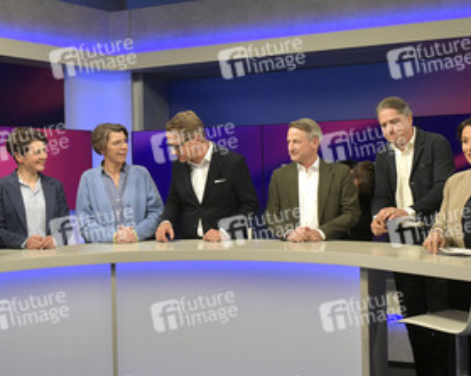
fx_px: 655
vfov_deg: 32.1
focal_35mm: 47
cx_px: 217
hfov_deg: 39.5
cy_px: 185
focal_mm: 31
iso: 2500
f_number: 6.3
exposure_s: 1/250
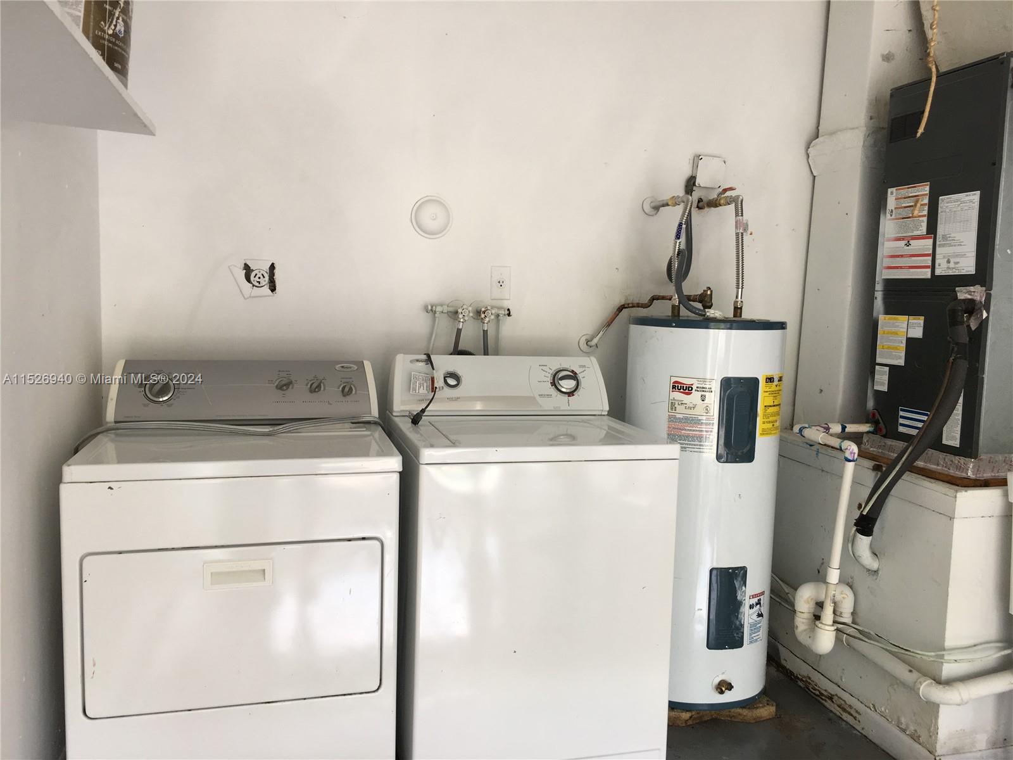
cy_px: 380
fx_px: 849
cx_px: 506
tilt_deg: -4.5
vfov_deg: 48.2
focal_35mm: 29
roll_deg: -1.8
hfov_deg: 61.7
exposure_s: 1/60
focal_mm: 4.15
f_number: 2.2
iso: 32
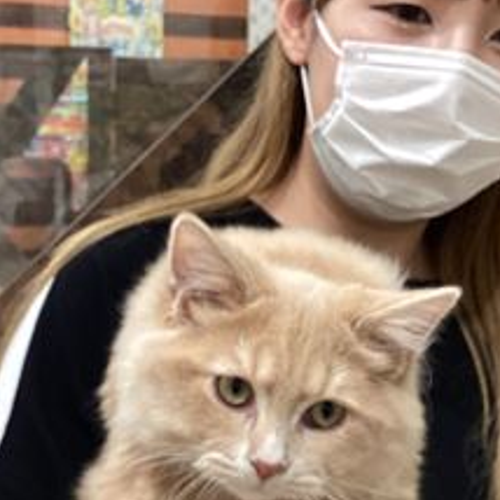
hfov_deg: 22.5
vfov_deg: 22.3
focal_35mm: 77
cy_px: 367
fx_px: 1258
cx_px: 248
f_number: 2.4
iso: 64
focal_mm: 3.3
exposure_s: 1/60
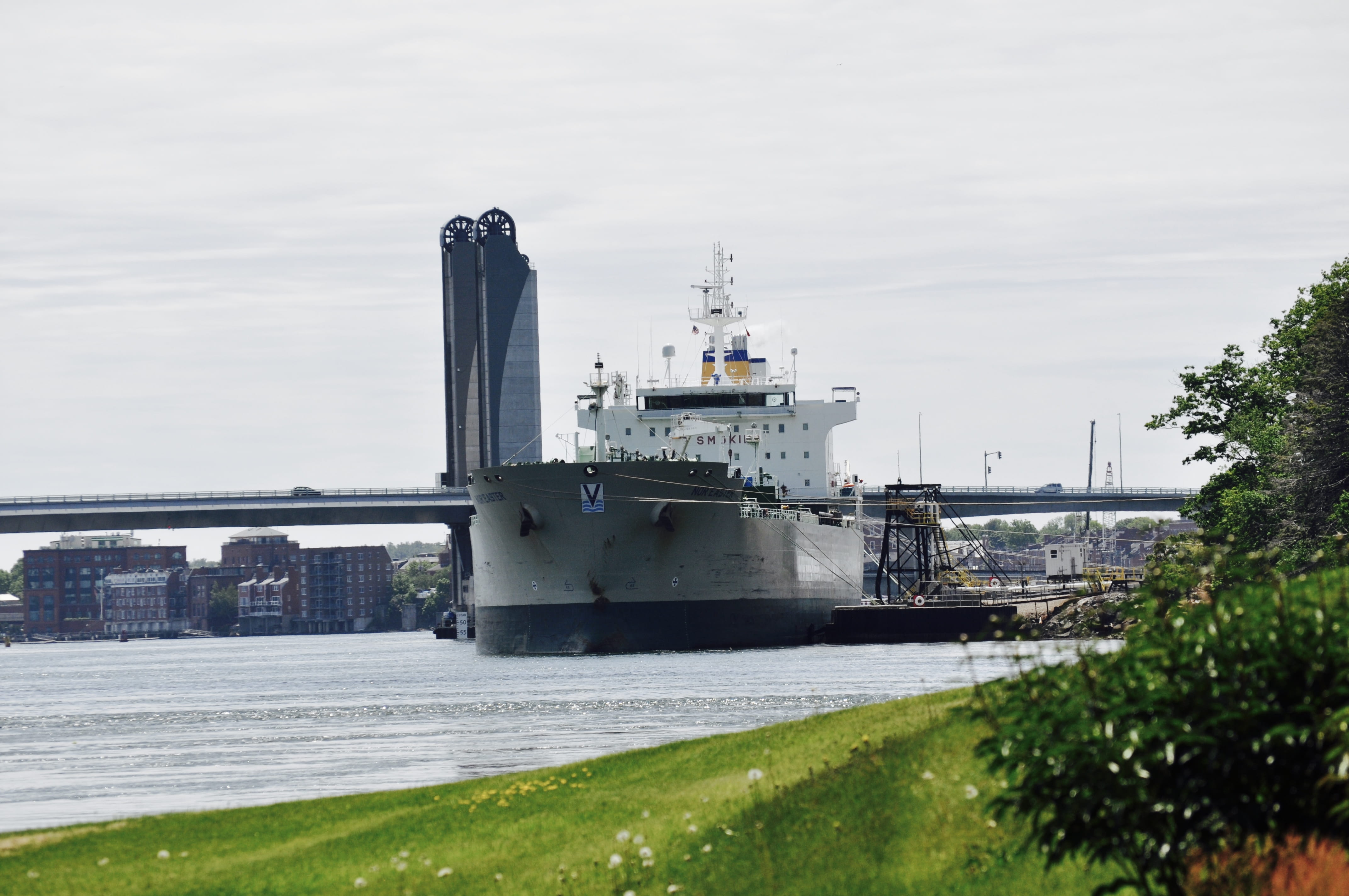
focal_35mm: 202
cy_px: 448
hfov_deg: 10.2
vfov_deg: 6.8
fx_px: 7579
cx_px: 674
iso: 200
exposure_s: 1/800
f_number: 7.1
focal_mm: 135
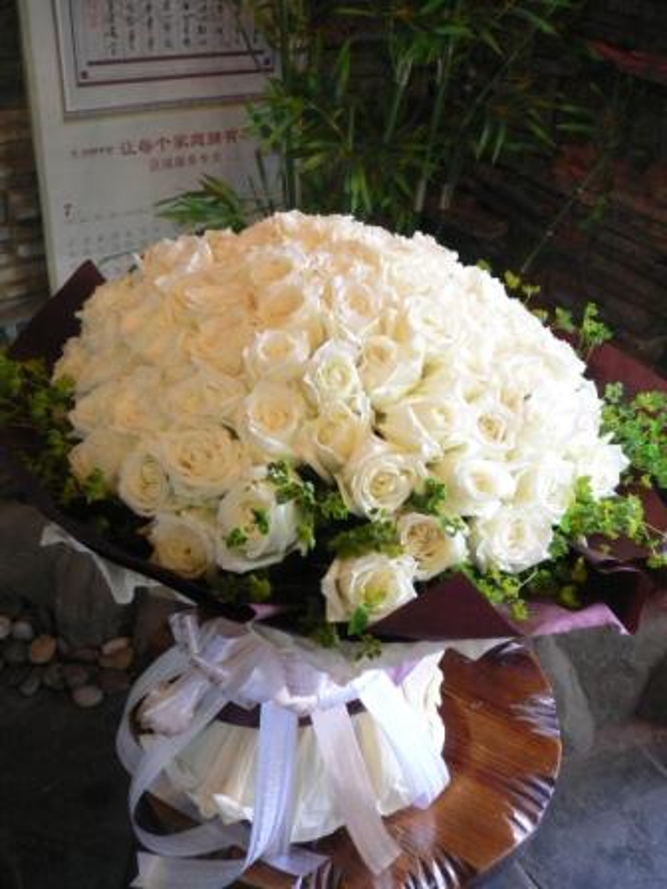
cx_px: 334
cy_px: 444
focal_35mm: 35
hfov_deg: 40.7
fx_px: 899
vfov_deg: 52.6
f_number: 2.8
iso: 200
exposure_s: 1/8
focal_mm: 5.8
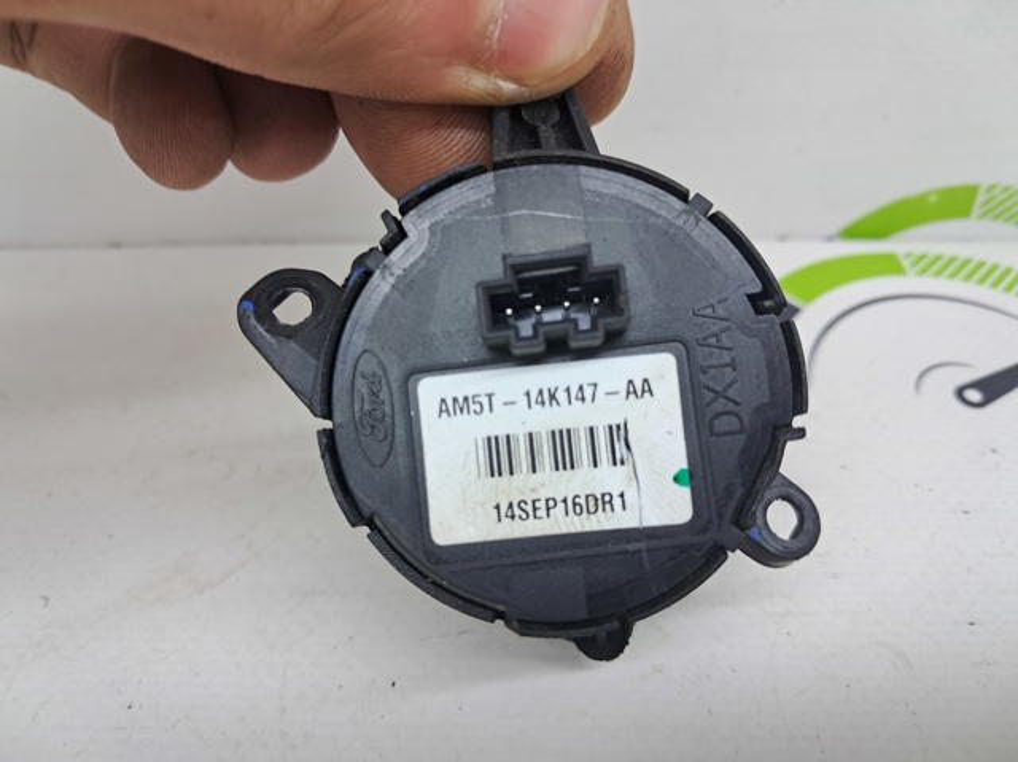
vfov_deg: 51.3
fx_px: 793
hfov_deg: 65.4
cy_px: 381
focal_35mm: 27
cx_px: 509
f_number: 1.8
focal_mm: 4
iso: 64
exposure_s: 1/60
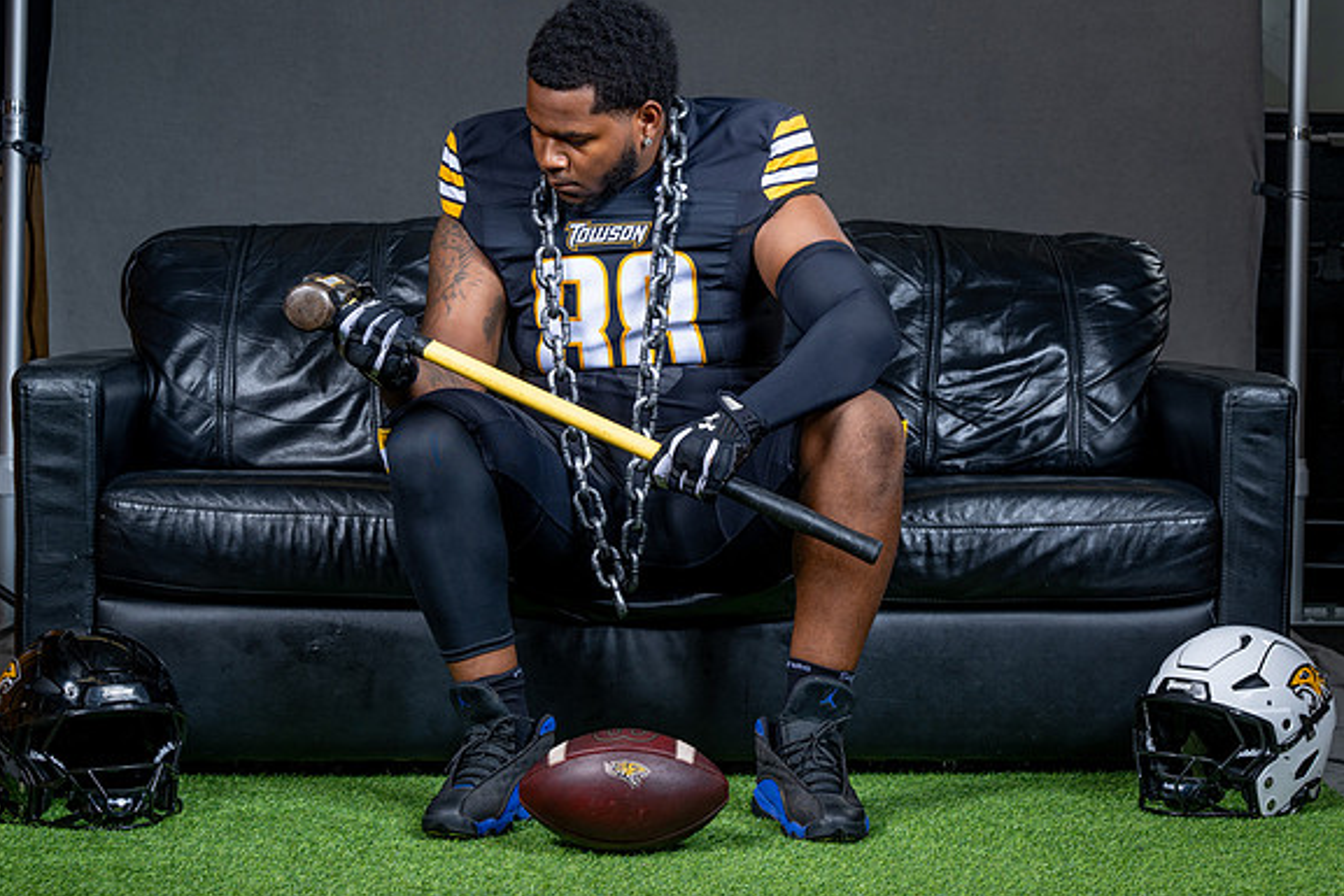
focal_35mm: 75
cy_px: 440
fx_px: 2801
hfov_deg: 26.9
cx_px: 824
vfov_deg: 18.2
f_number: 6.3
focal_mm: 58
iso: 100
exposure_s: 1/200
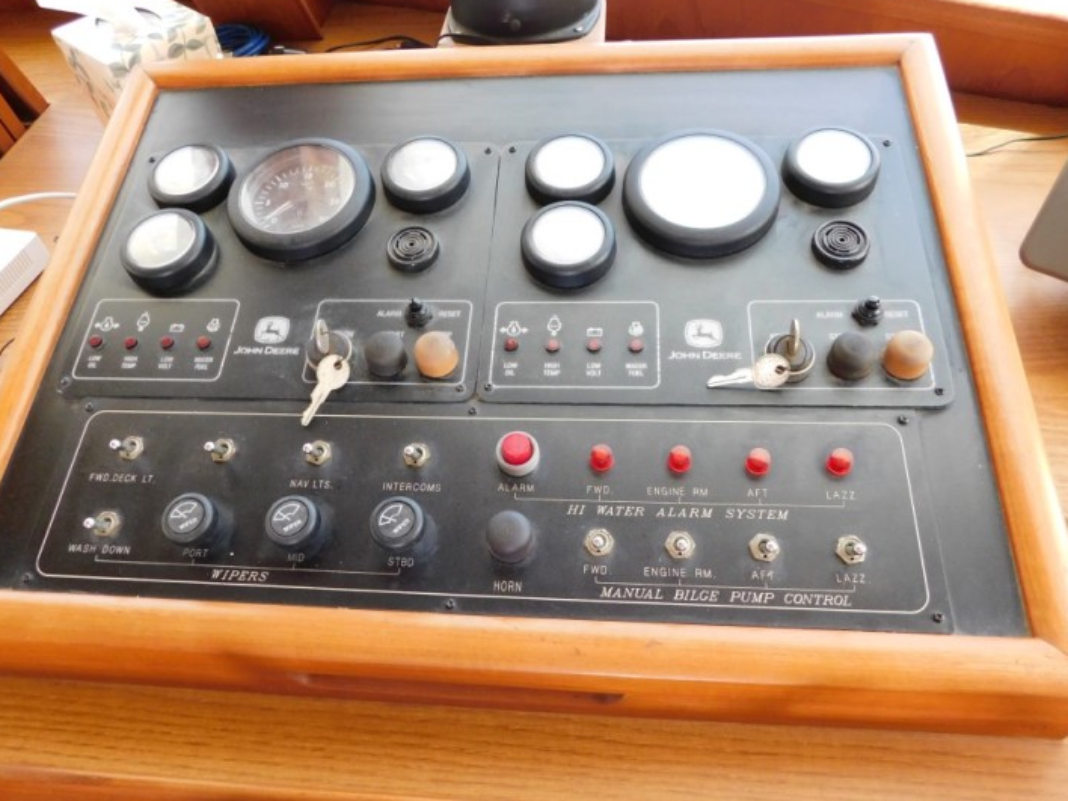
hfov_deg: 67.3
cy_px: 410
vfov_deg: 53.1
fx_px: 802
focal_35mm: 26
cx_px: 525
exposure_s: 1/30
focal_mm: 4
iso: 320
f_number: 3
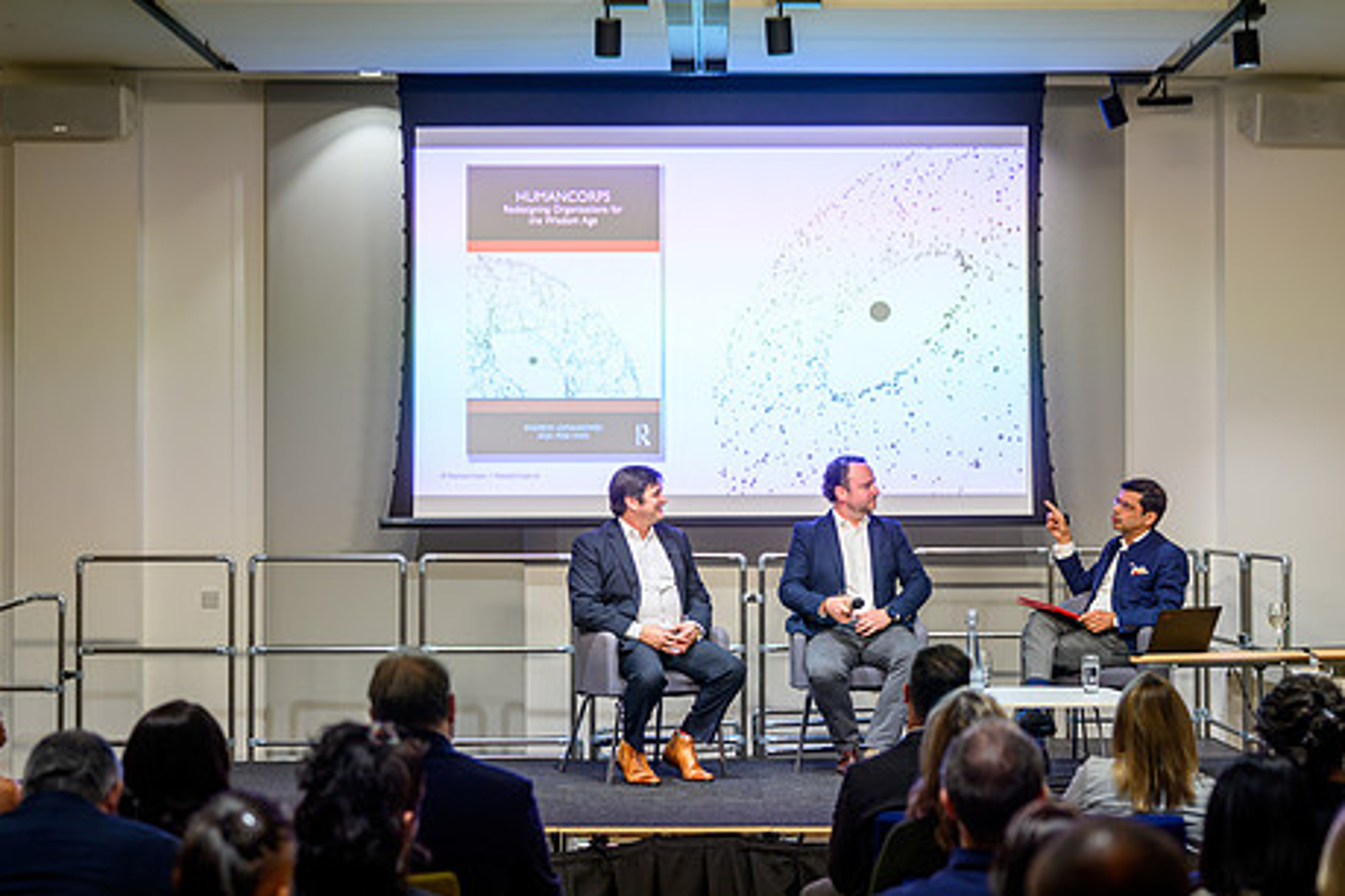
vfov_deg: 21.2
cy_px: 473
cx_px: 721
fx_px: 2391
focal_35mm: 64
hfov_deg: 31.4
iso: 140
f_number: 2.2
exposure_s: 1/160
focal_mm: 50
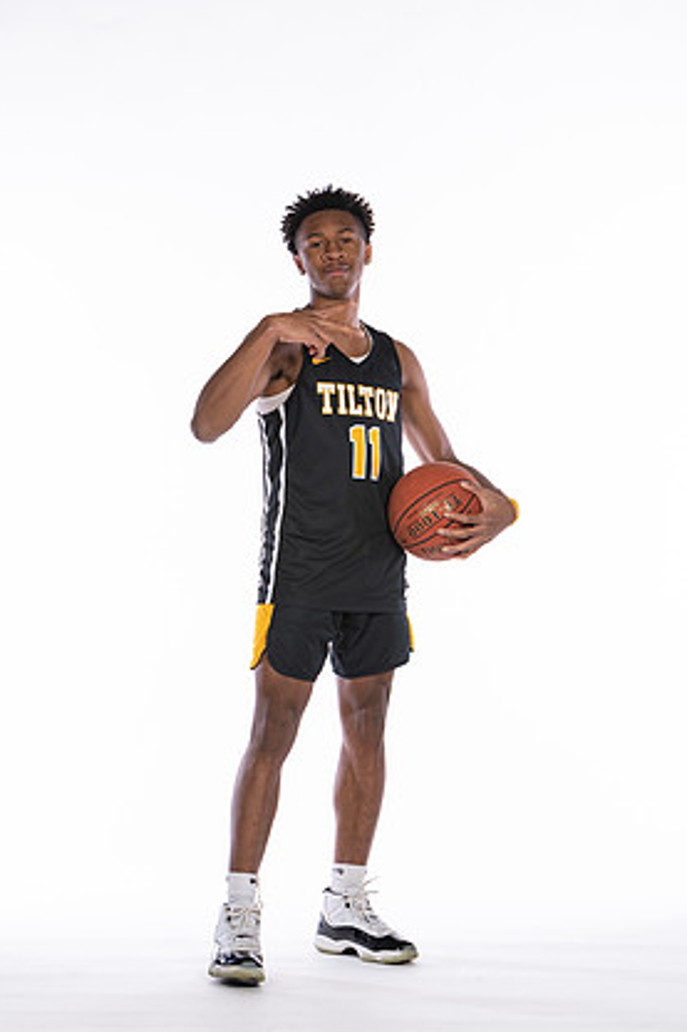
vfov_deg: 15.4
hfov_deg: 10.3
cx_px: 317
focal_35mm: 133
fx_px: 3810
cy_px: 511
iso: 100
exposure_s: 1/100
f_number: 5.6
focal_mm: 82
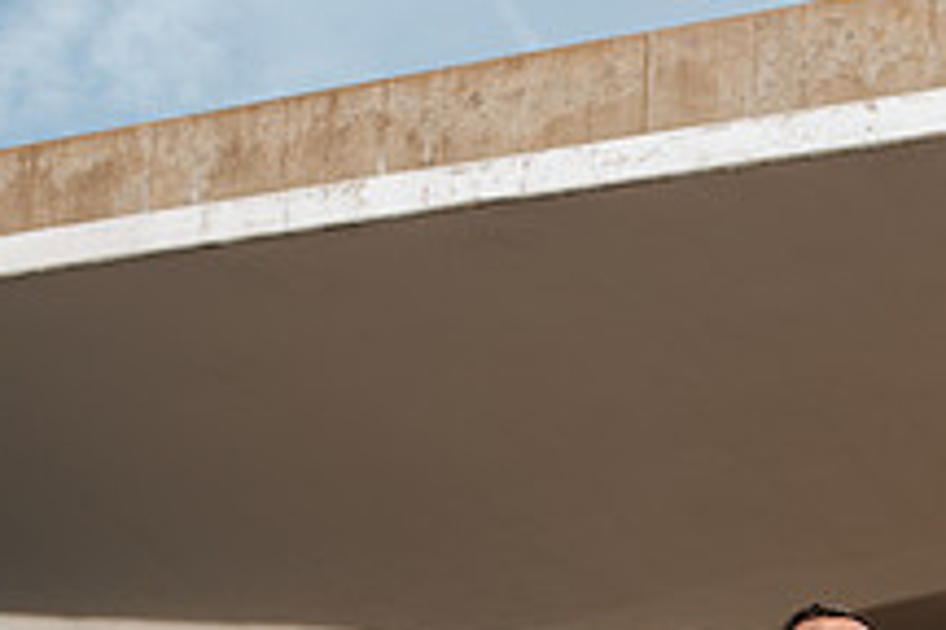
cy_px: 768
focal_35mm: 94
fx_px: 2470
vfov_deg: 14.1
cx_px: 858
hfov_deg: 21.2
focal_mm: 35
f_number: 3.2
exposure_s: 1/800
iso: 160
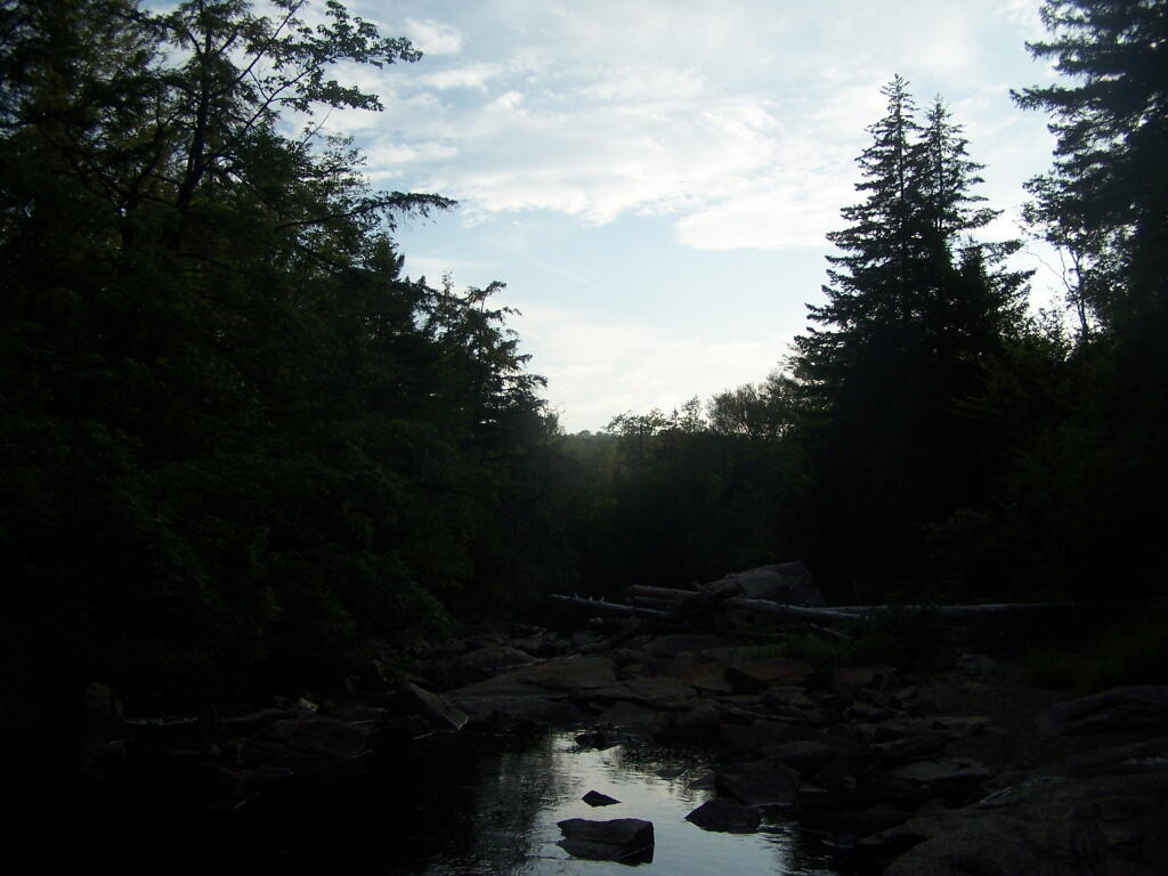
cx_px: 584
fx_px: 1282
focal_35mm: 38
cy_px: 438
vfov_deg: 37.7
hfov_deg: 49.0
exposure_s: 1/1000
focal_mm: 6.3
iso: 80
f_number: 2.8
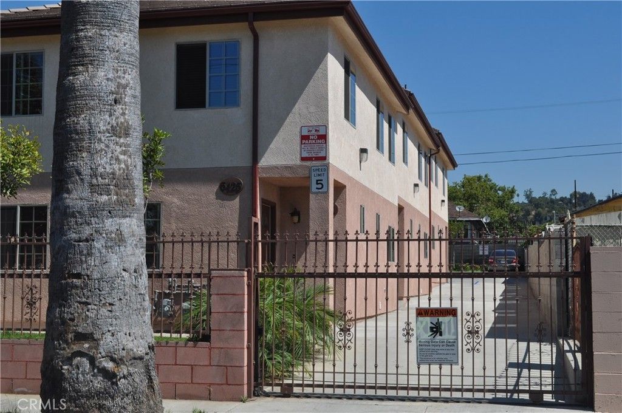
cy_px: 206
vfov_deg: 25.7
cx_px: 311
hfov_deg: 37.9
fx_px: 906
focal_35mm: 52
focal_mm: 35
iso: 200
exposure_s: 1/400
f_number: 10
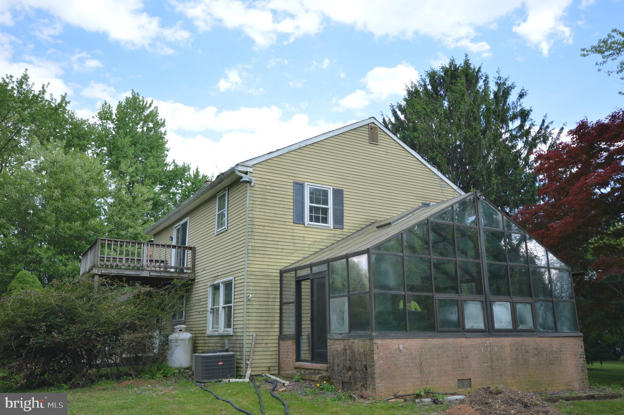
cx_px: 312
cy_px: 208
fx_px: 519
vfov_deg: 43.5
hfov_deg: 62.0
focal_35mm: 30
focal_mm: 20
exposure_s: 1/160
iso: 100
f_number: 6.3
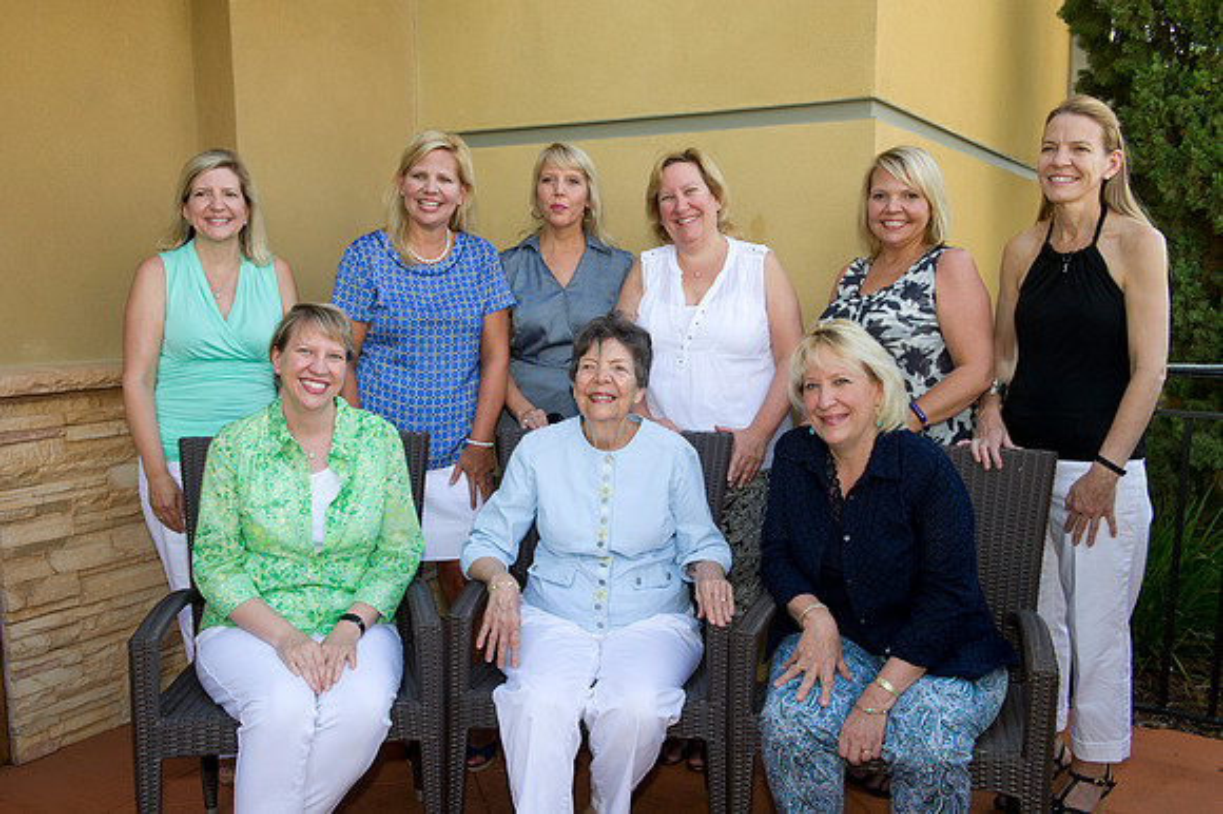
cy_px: 407
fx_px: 1086
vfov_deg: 41.1
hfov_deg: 58.7
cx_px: 612
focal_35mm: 32
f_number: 7.1
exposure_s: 1/250
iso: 640
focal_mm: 32
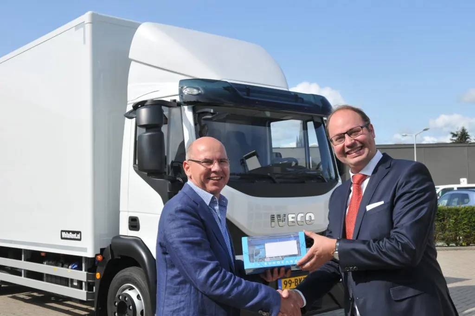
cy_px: 158
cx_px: 238
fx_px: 593
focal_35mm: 45
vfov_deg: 29.8
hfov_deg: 43.7
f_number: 9
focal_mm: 30
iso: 200
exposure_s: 1/320
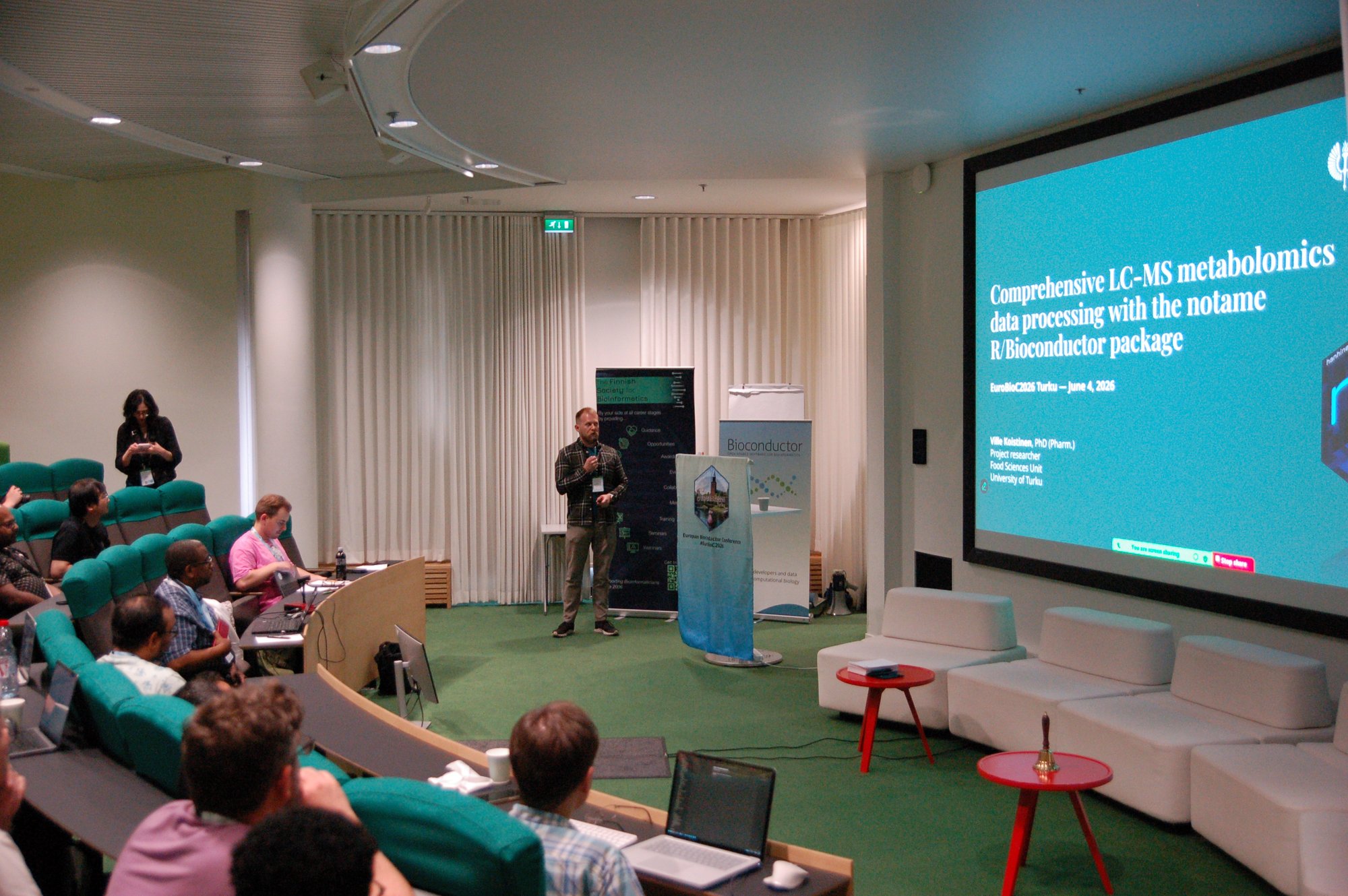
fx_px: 1459
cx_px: 674
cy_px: 448
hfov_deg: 49.6
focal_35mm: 39
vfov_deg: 34.2
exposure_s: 1/125
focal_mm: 26
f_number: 3.2
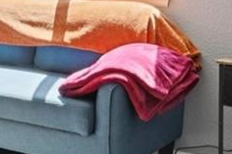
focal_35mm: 95
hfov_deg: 18.3
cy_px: -51
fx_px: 612
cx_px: -144
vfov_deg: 13.8
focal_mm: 14
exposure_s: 1/15
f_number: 11
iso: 200
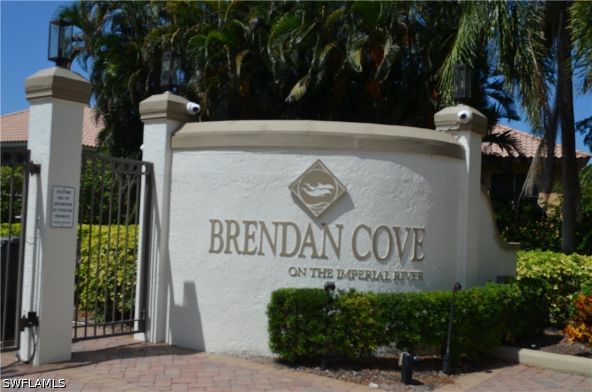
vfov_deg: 34.1
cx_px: 296
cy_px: 196
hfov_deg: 49.6
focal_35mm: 39
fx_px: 640
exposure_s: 1/320
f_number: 9
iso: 100
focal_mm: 26
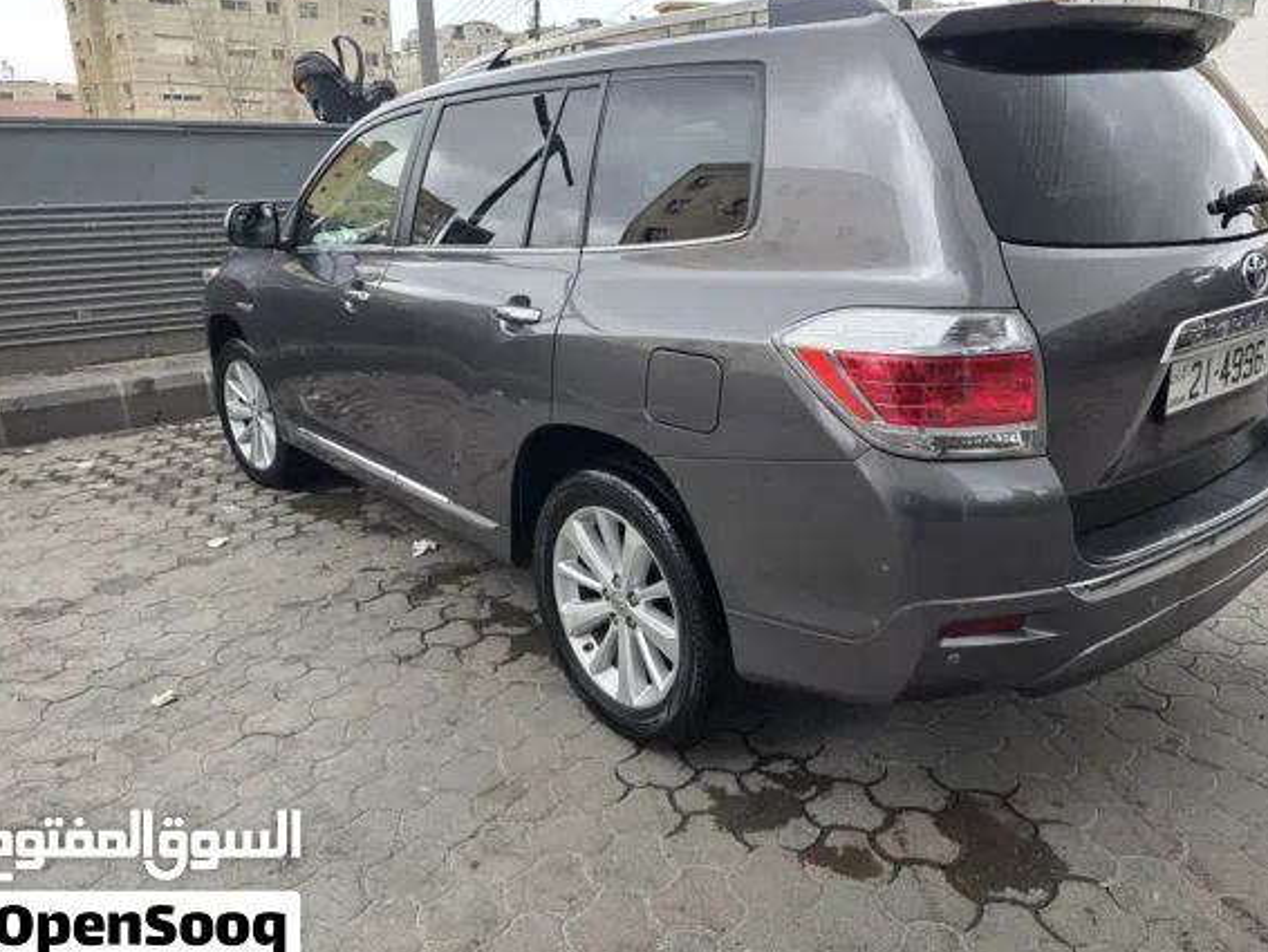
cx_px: 638
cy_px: 486
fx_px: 953
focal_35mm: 26
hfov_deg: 67.3
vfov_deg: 53.1
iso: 50
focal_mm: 6.3
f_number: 1.7
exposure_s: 1/180
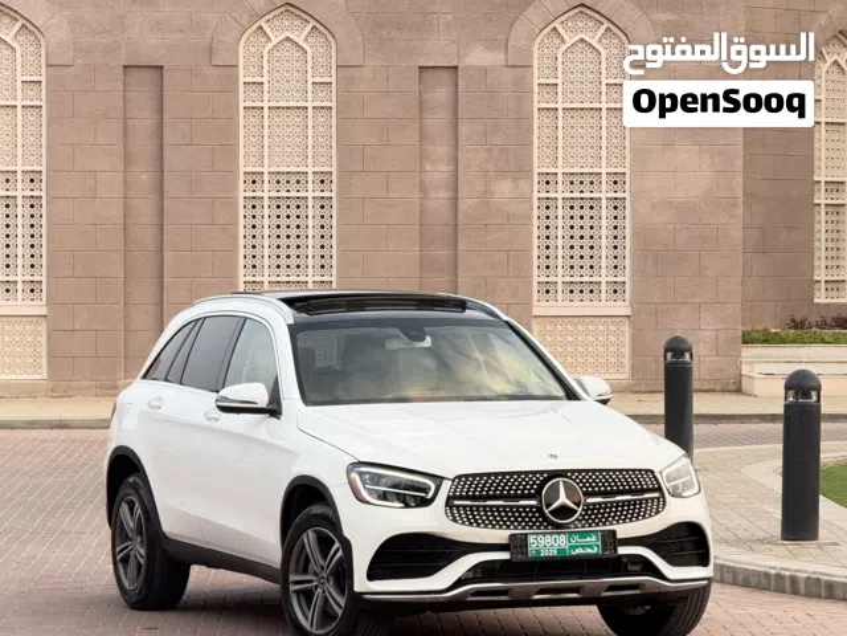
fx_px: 2936
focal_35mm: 120
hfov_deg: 16.4
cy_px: 318
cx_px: 424
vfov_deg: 12.3
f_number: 2.8
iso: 160
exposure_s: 1/99
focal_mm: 15.66
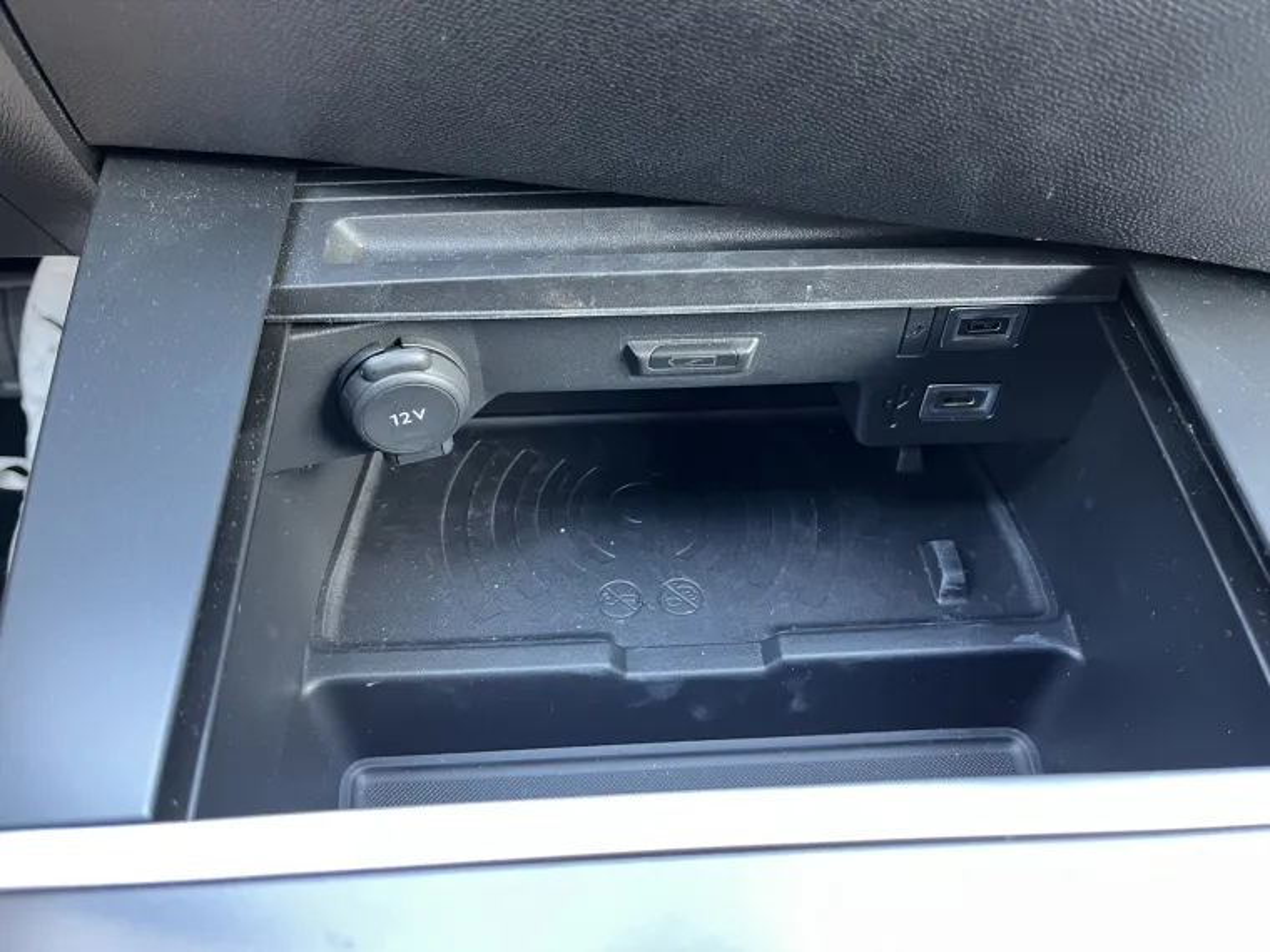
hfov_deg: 67.3
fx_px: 954
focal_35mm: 26
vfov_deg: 53.1
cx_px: 635
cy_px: 476
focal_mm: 5.1
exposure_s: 1/60
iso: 320
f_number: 1.6
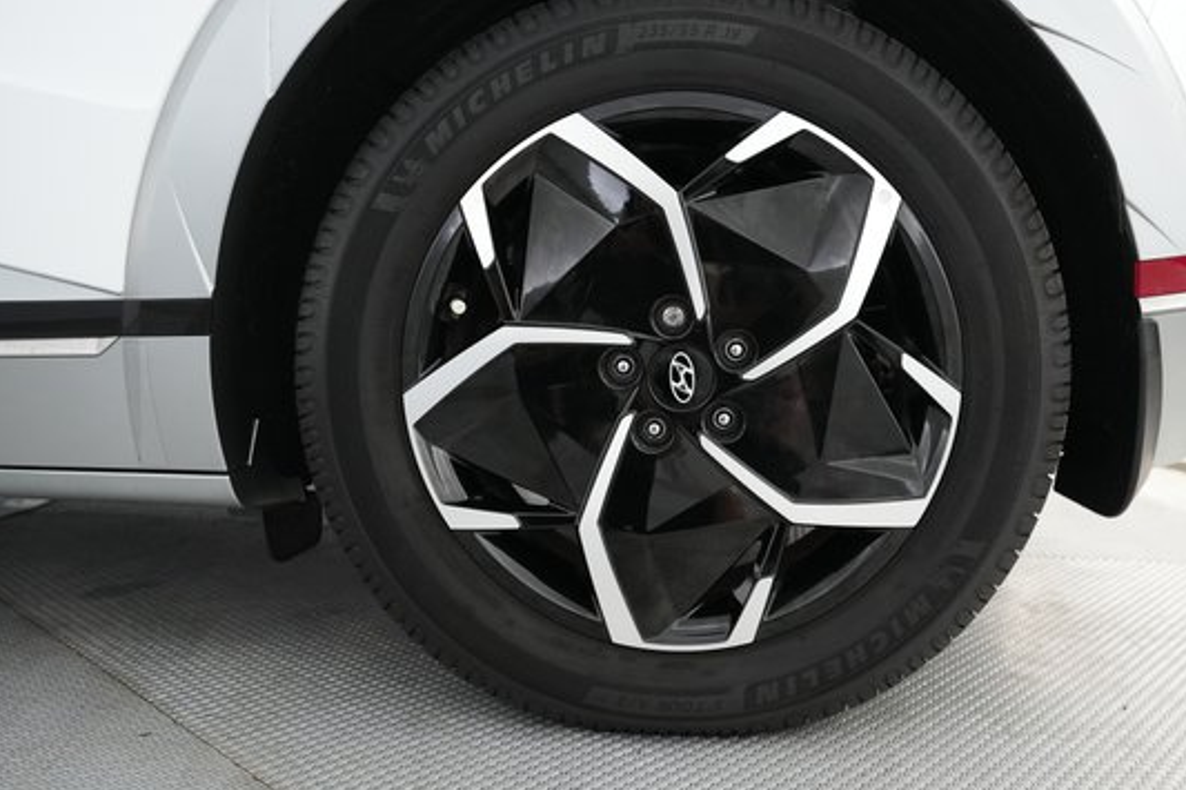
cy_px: 401
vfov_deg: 43.6
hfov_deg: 61.6
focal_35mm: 30
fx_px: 988
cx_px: 690
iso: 3200
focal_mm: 25
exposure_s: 1/160
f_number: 2.8
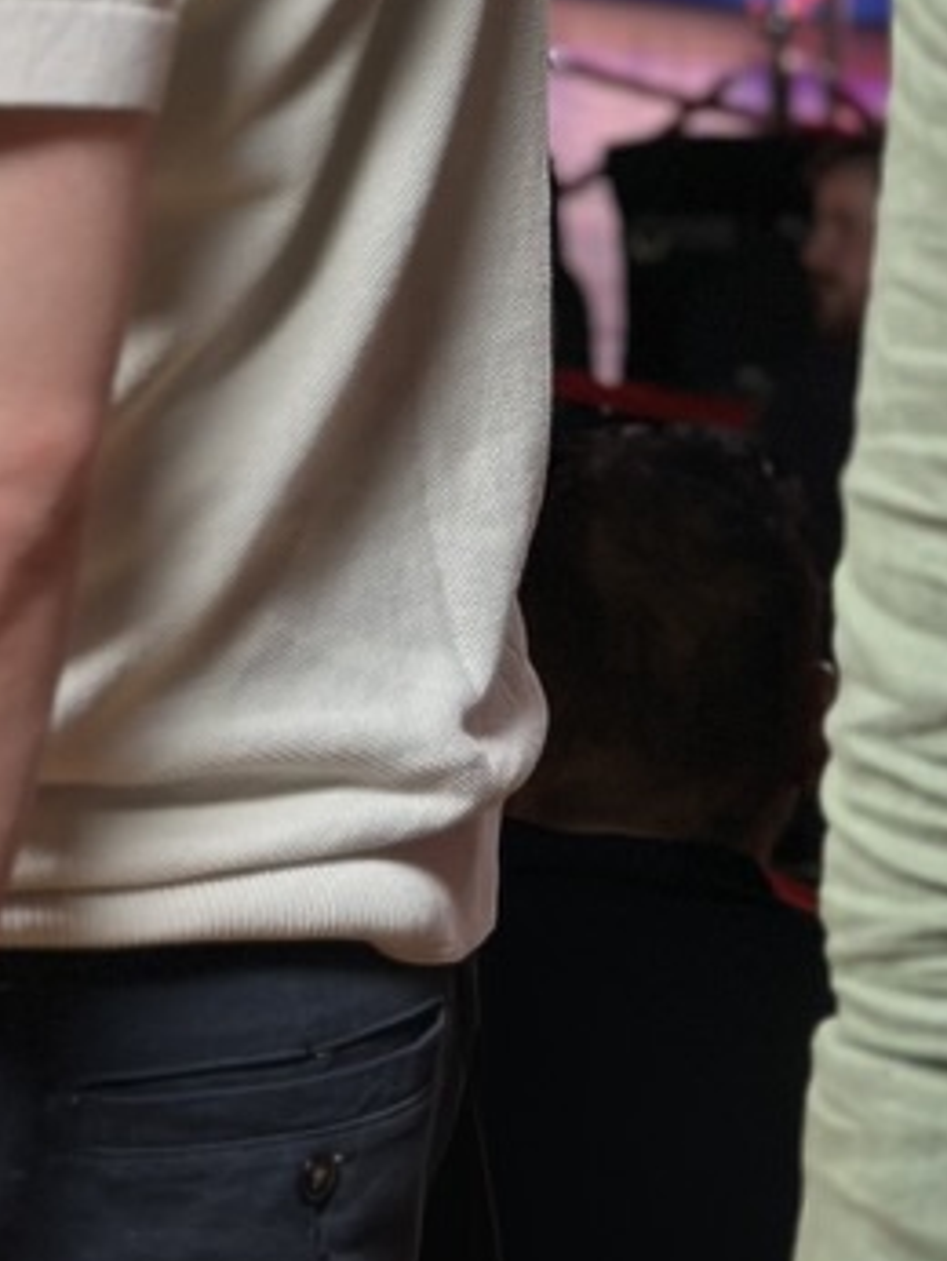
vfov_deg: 13.5
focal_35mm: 142
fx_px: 5173
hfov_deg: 10.2
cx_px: -423
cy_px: -200
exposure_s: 1/50
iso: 64
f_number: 1.78
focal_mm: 6.86
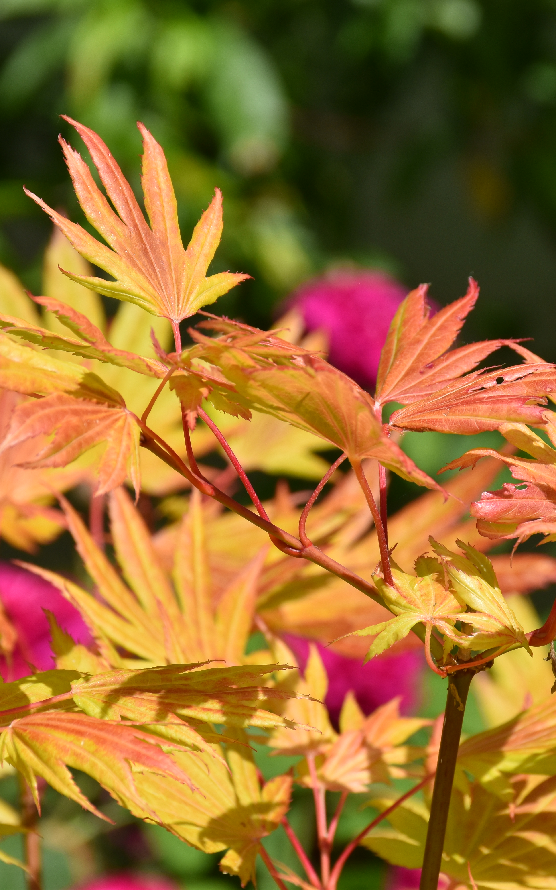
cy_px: 445
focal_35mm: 257
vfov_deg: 8.2
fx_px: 6231
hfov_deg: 5.1
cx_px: 318
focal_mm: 112
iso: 200
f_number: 11
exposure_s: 1/500
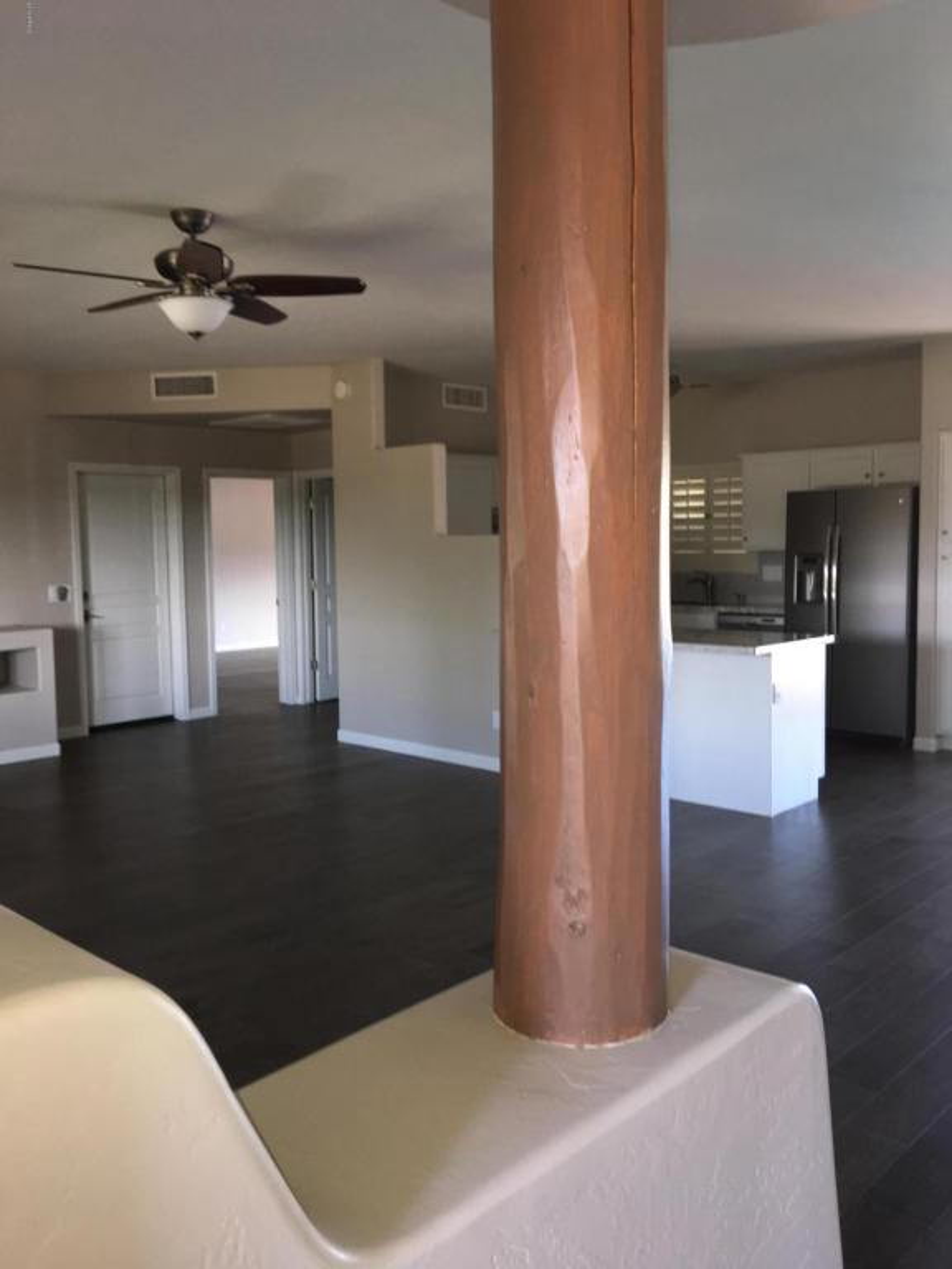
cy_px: 634
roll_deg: -0.1
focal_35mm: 29
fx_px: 1063
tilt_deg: -3.5
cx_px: 476
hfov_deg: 48.2
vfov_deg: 61.7
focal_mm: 4.15
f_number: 2.2
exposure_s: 1/30
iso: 50
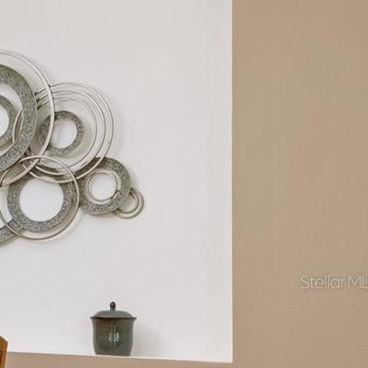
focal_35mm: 80
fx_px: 959
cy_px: 282
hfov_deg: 16.7
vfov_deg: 21.5
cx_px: -352
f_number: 8
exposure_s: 1/10
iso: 400
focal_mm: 23.5
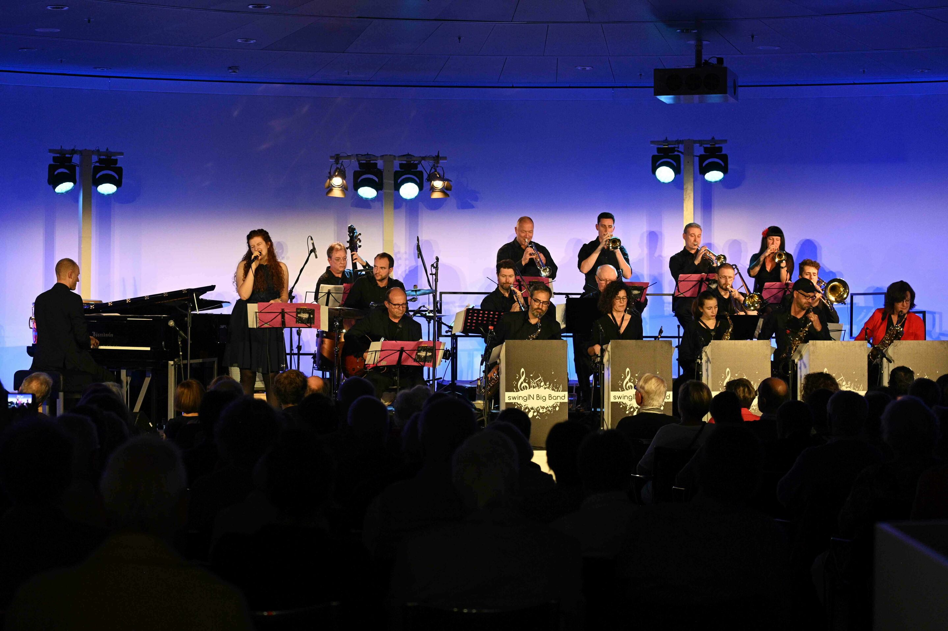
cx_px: 474
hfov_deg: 26.0
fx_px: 2053
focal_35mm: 78
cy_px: 316
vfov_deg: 17.5
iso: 4000
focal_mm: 78
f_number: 4.5
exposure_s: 1/320
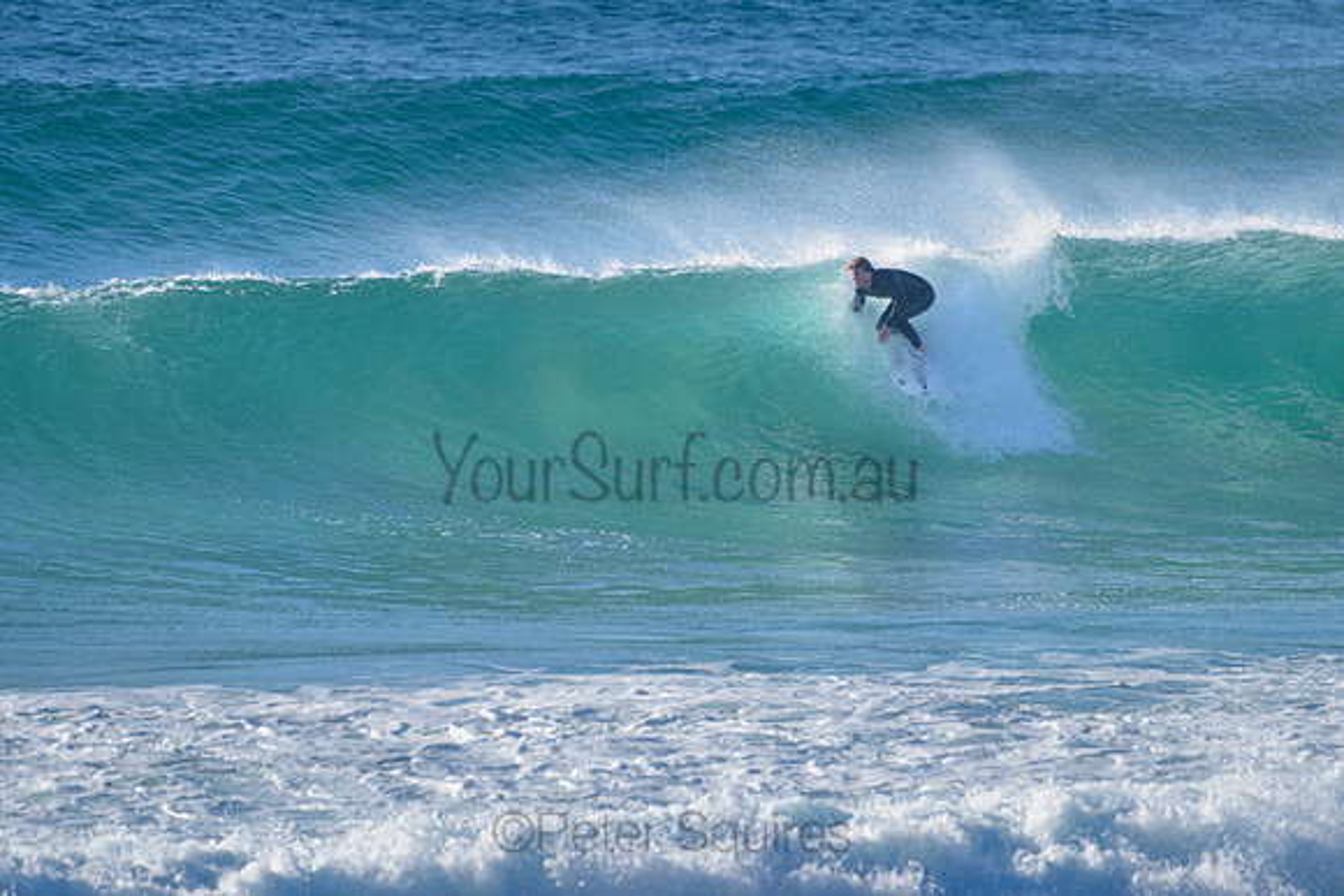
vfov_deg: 2.2
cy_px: 347
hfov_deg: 3.4
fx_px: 22885
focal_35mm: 613
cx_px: 824
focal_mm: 500
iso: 450
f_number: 5.6
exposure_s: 1/2000
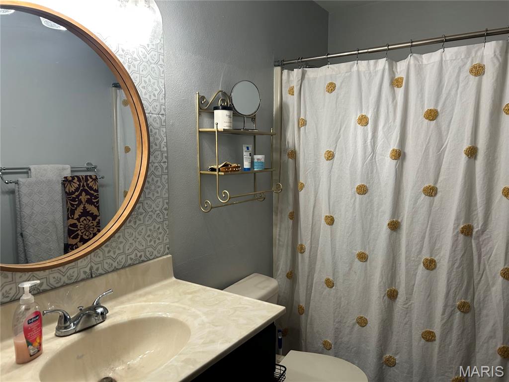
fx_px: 382
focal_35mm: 26
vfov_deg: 53.1
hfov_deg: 67.3
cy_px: 191
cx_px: 254
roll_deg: +0.1
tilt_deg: -6.3
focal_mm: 5.7
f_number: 1.5
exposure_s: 1/120
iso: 125
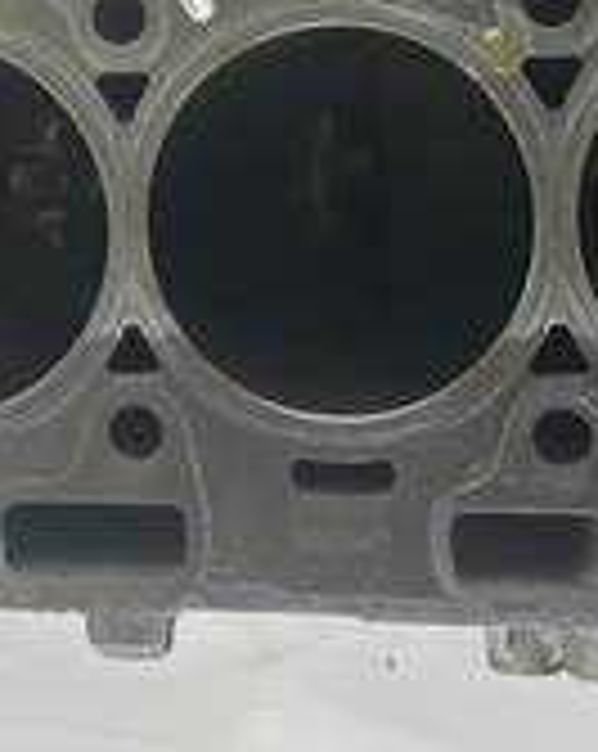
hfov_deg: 20.9
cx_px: 283
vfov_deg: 25.8
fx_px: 1619
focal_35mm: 73
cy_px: 194
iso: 64
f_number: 1.6
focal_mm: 5.96
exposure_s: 1/100
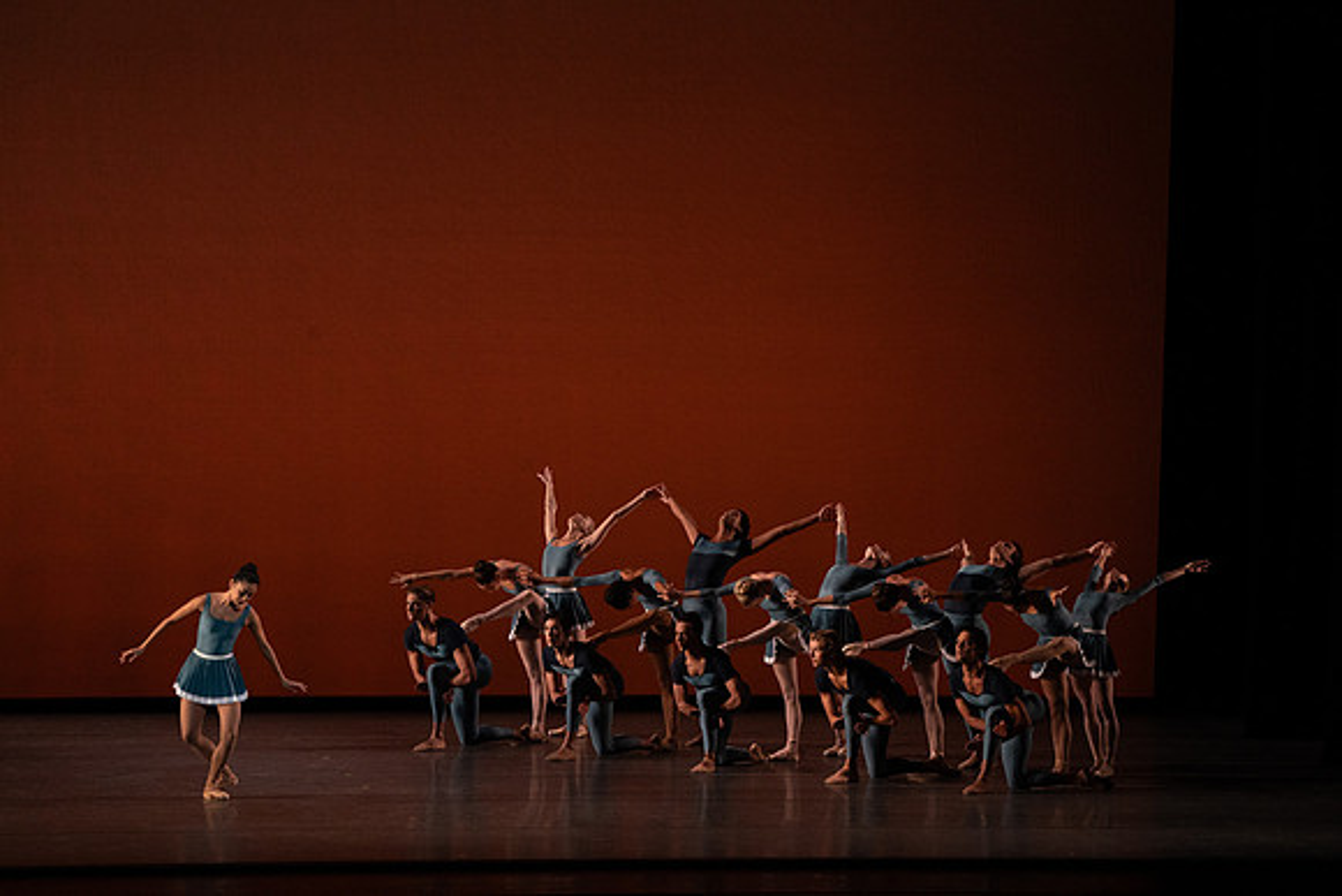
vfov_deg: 8.4
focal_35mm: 164
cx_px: 671
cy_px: 448
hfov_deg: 12.5
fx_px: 6115
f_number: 9
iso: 5000
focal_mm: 164
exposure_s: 1/400
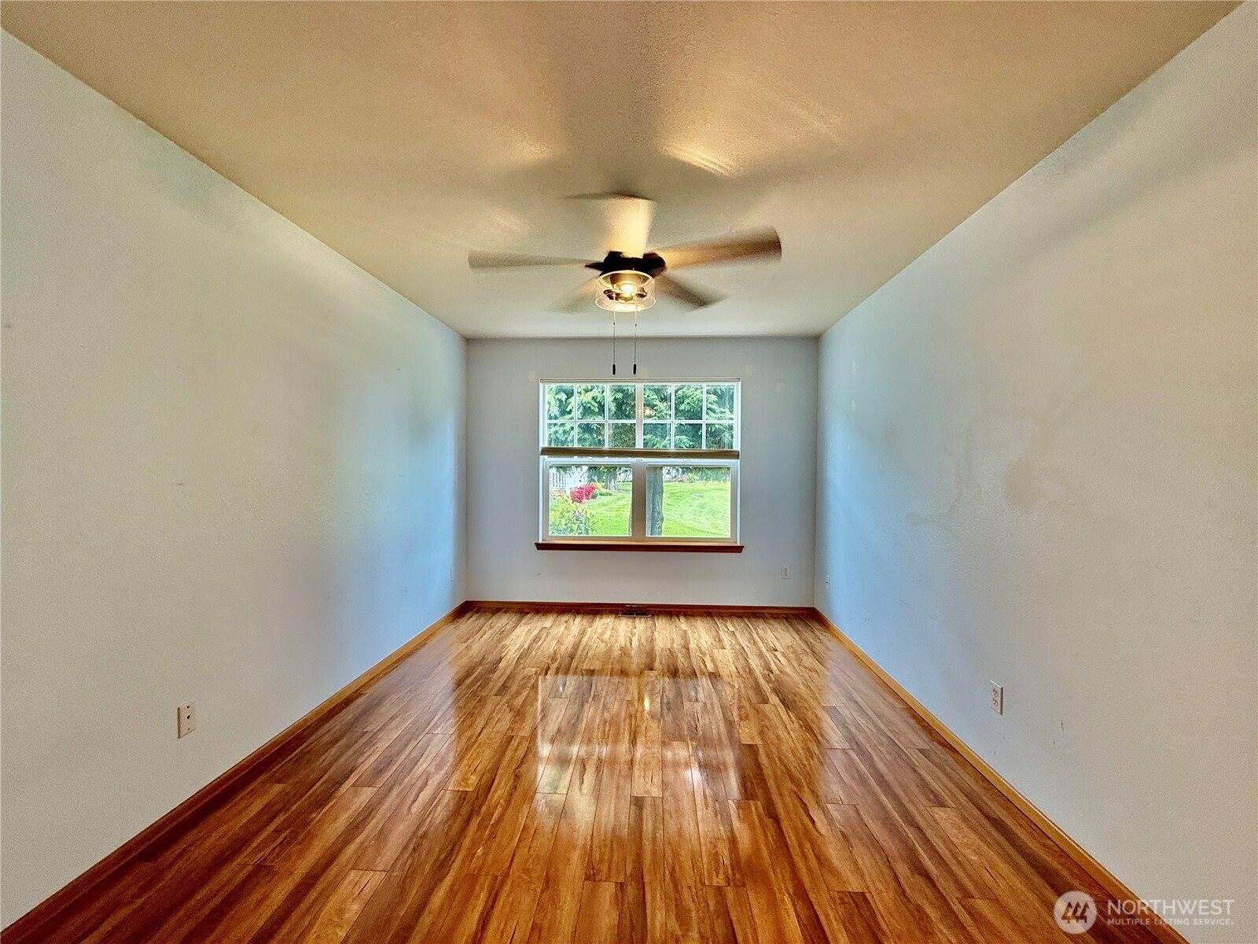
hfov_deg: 102.1
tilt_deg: -1.0
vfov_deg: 85.7
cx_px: 629
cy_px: 472
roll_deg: -0.7
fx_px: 509
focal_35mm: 14
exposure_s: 1/60
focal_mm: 2.22
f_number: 2.2
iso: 160
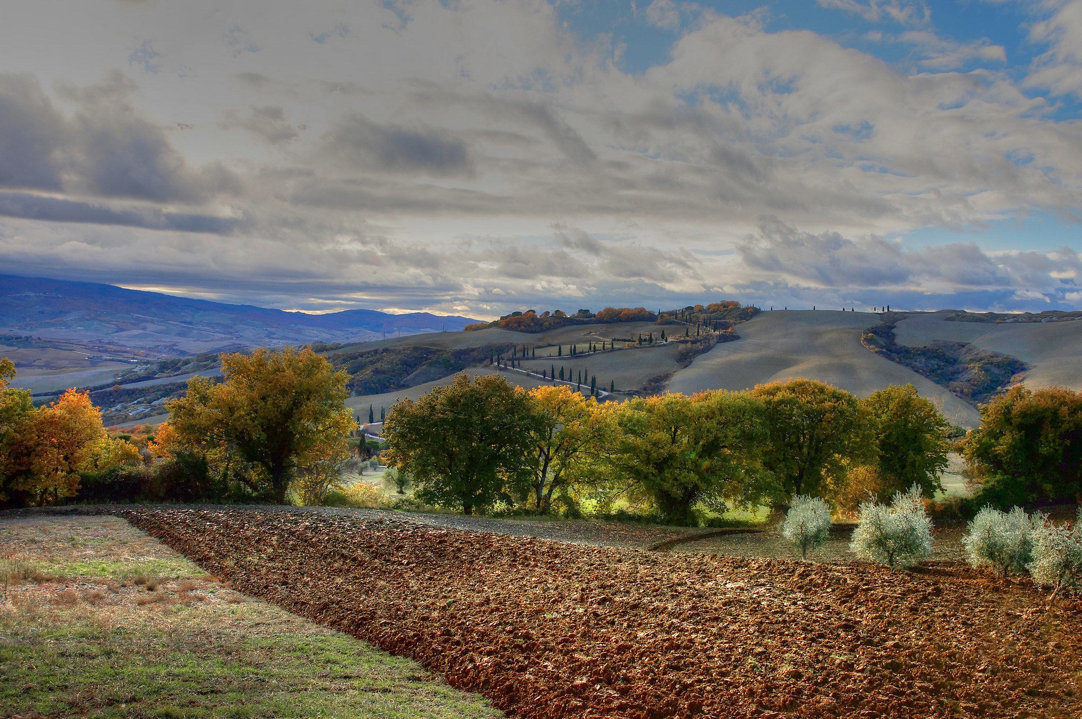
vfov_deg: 41.0
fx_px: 961
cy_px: 360
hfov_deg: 58.8
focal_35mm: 32
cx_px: 541
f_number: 9
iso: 200
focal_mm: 32
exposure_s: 1/320
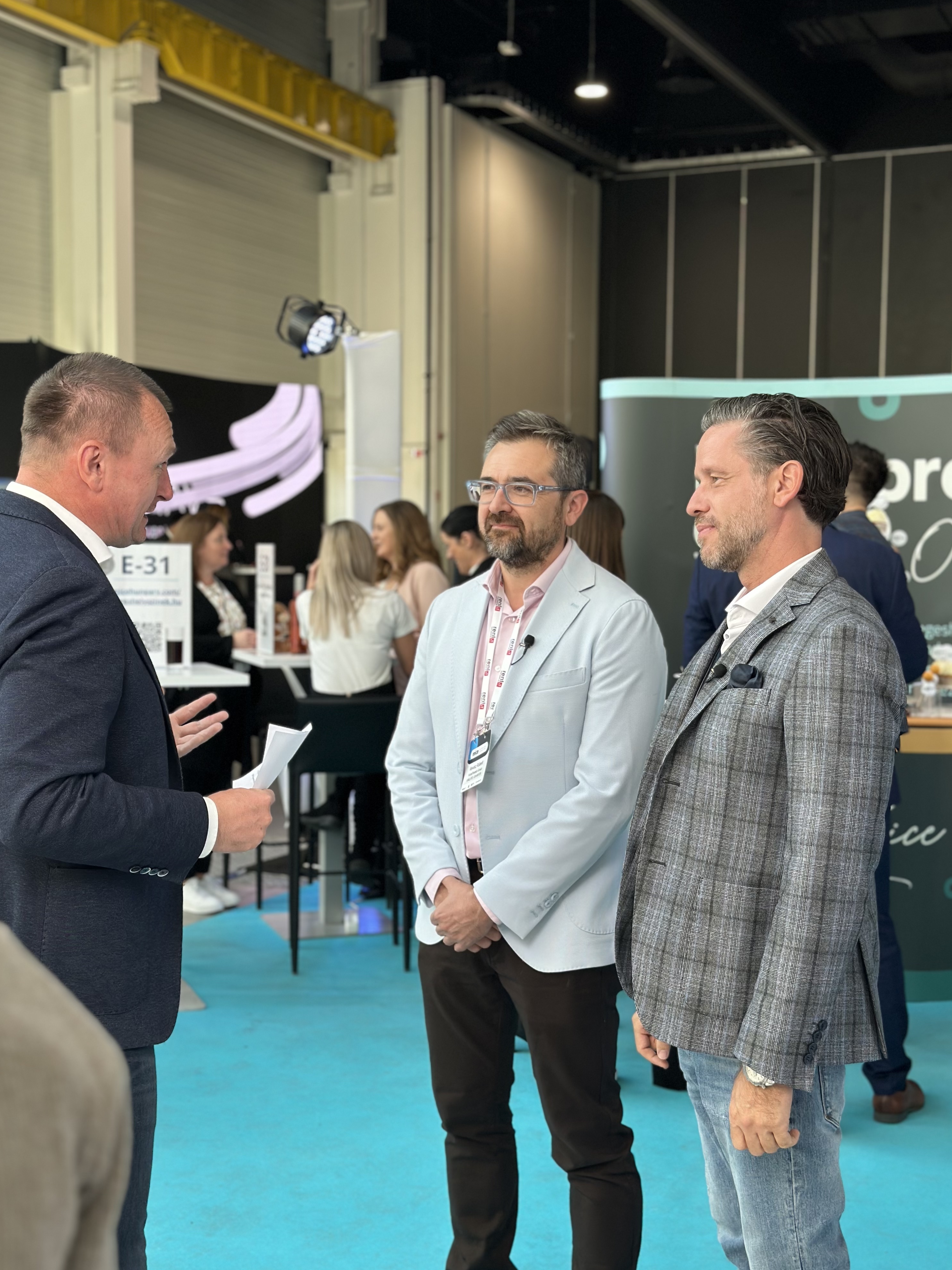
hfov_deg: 29.7
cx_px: 470
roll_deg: -1.0
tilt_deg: -2.7
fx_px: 1797
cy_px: 644
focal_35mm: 49
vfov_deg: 38.9
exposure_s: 1/250
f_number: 1.78
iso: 80
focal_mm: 6.86
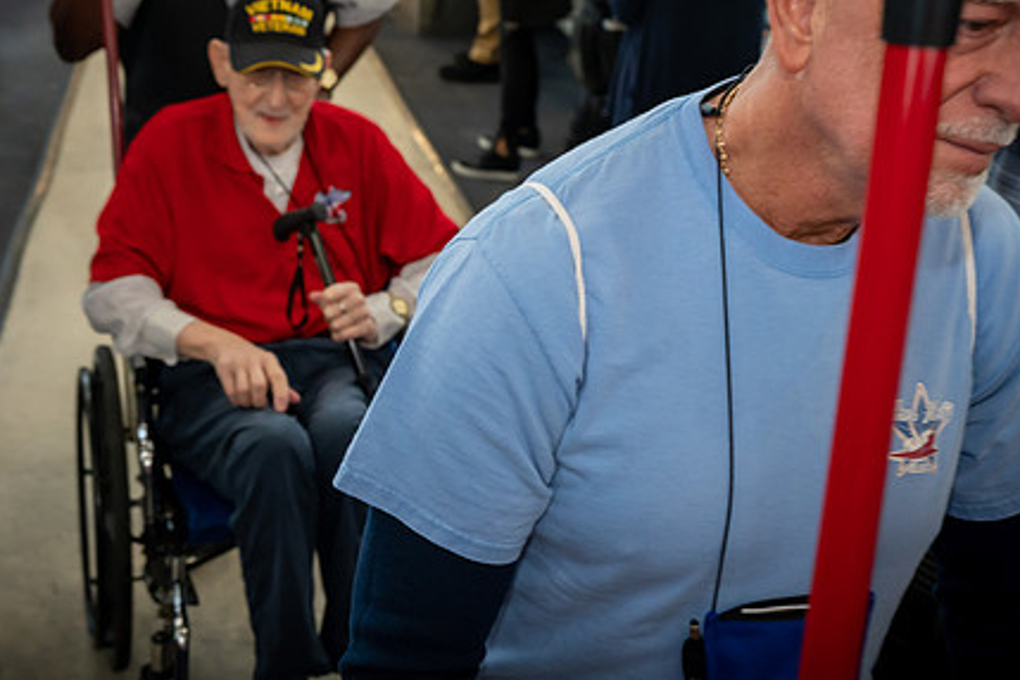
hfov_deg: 39.6
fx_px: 1417
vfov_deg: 26.9
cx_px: 457
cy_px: 262
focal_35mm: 50
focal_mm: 37
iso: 4000
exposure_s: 1/100
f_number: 5
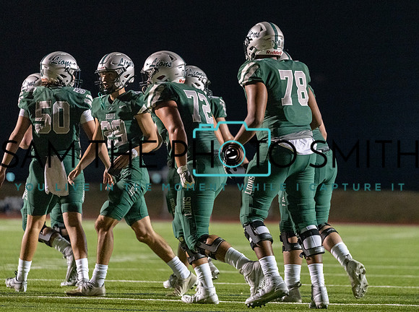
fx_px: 2793
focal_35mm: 231
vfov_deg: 6.4
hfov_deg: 8.6
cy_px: 155
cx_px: 235
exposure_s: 1/1000
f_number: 2.8
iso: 8000
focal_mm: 200
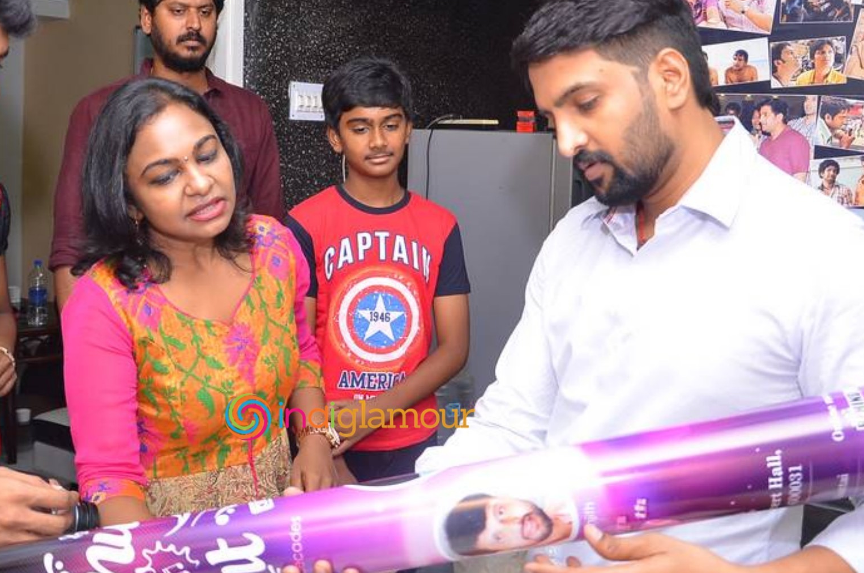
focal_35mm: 47
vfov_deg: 28.6
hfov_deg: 42.0
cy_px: 219
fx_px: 1120
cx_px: 349
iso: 800
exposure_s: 1/125
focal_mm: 21
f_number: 4
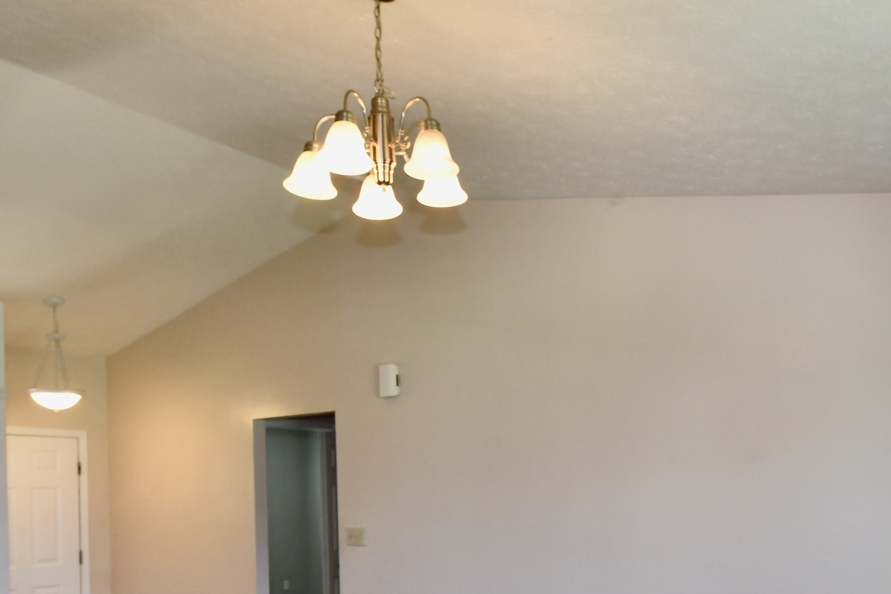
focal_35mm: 33
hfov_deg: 56.9
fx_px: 817
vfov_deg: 37.9
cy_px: 510
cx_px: 522
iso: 640
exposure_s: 1/60
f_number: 6.3
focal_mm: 14
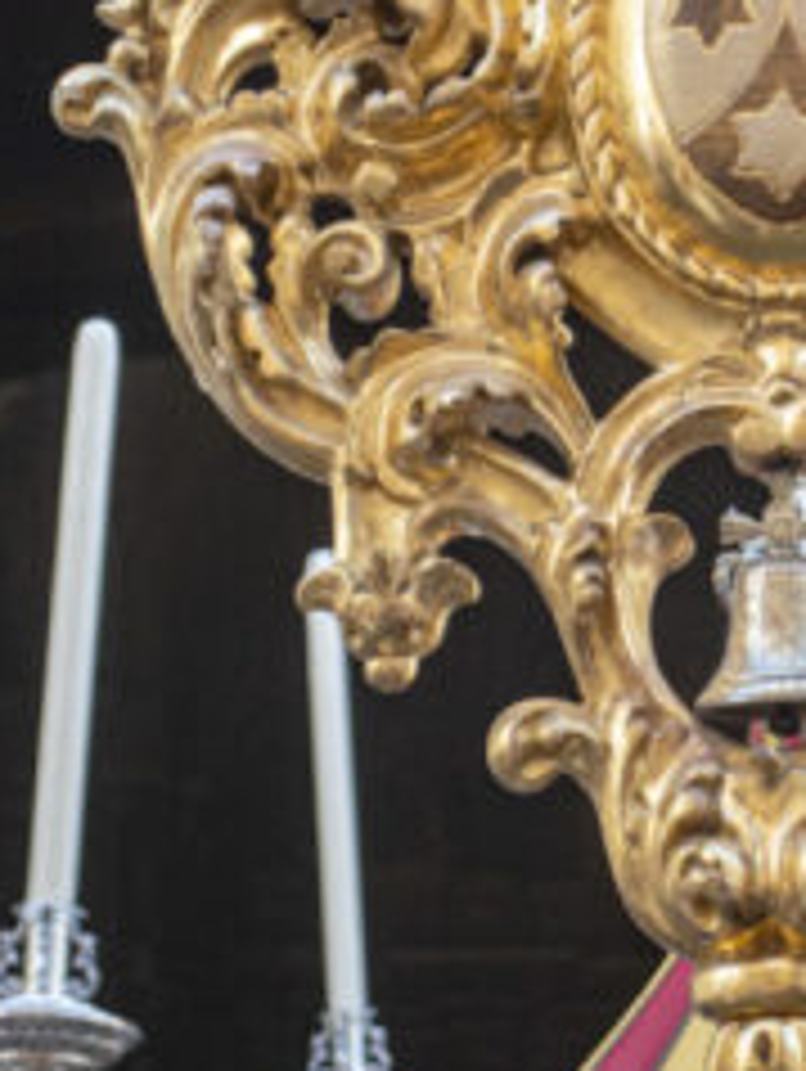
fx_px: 5764
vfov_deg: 10.6
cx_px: 774
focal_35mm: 186
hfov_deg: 8.0
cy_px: 187
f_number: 5.3
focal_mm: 48
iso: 400
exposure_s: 1/250
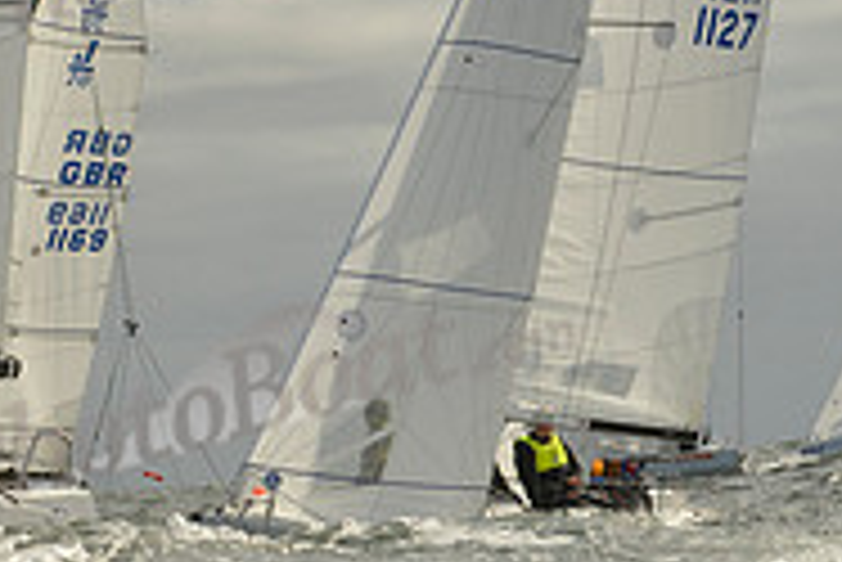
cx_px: -288
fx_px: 5079
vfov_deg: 6.3
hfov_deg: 9.3
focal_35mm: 217
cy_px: 227
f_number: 11
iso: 400
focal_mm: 70
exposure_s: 1/1600
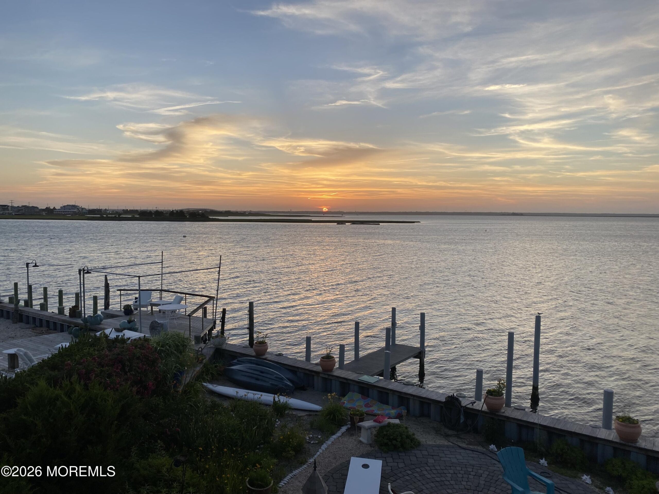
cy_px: 247
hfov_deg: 67.3
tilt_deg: -3.4
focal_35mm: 26
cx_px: 330
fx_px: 495
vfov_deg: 53.1
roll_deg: -0.8
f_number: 1.8
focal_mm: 4.25
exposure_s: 1/666
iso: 32
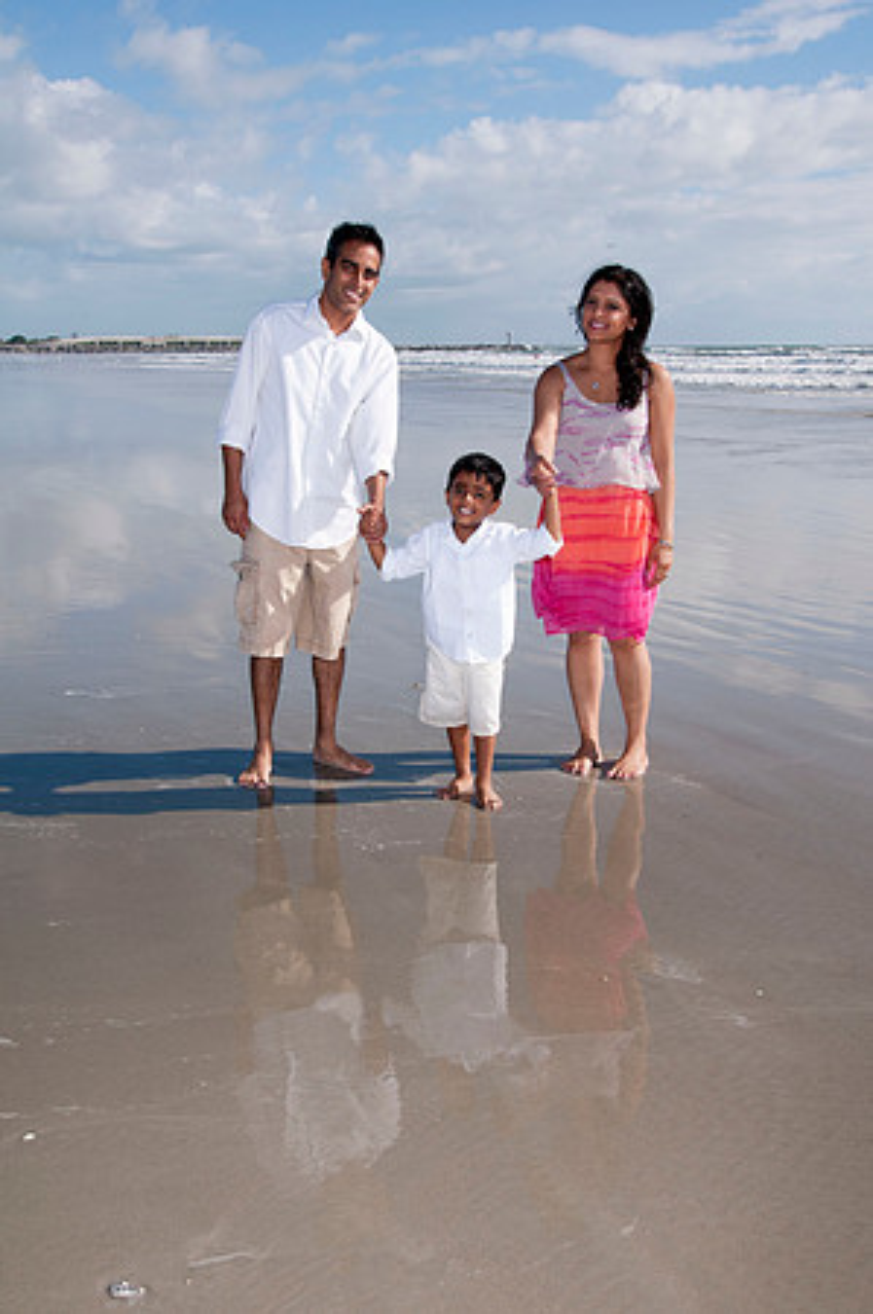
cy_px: 657
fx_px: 1422
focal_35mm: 39
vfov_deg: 49.6
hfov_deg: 34.1
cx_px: 436
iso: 100
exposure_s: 1/250
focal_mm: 26
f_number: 11
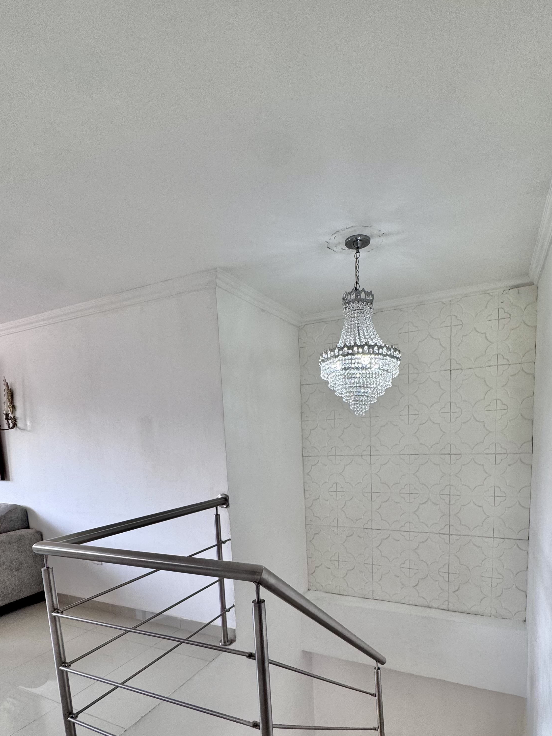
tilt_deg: -7.6
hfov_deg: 68.4
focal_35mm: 19
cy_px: 492
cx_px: 309
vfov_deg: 81.7
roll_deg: +2.7
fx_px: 404
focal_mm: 2.22
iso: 100
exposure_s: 1/120
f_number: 2.2
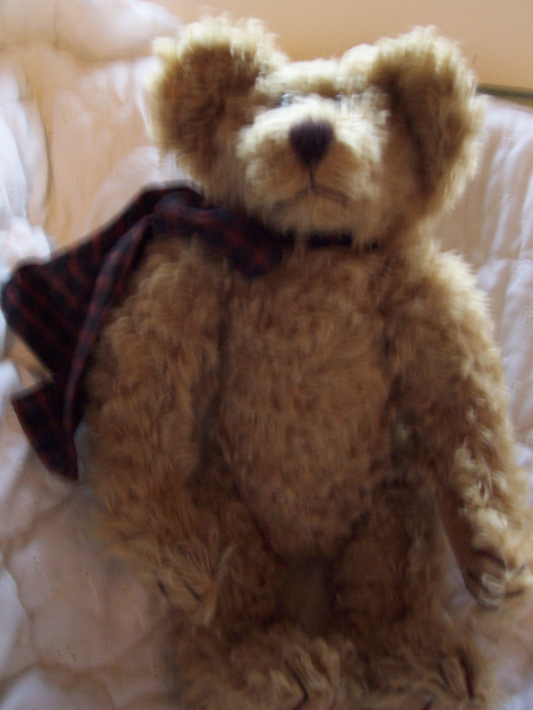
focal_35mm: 37
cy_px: 355
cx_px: 266
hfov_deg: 38.7
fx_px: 760
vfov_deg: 50.1
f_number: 2.8
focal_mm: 5.6
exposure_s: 1/8
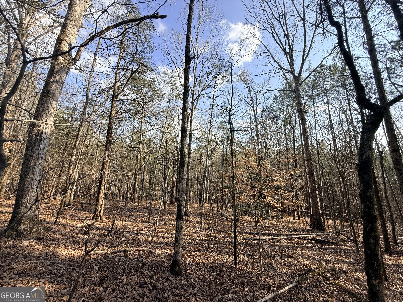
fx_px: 163
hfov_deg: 102.1
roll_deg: -1.8
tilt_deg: +10.3
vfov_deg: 85.7
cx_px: 202
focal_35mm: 14
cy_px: 151
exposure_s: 1/789
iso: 50
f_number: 2.2
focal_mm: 2.22
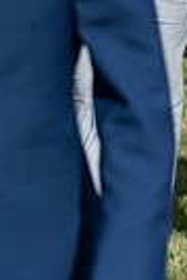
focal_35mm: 369
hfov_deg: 3.7
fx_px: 2875
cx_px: 318
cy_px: -113
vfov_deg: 5.5
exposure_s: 1/5000
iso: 400
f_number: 5
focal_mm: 86
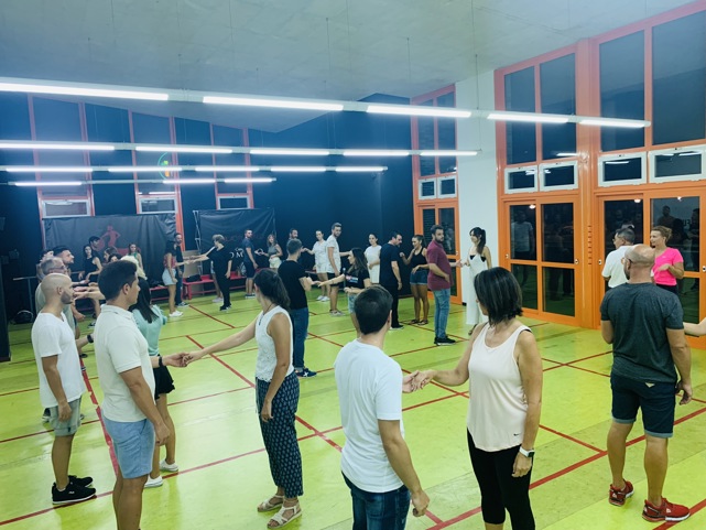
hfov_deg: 67.3
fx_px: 530
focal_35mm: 26
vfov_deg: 53.1
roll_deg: +3.2
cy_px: 265
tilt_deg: -5.5
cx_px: 353
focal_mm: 4.25
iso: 125
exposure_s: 1/50
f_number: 1.8
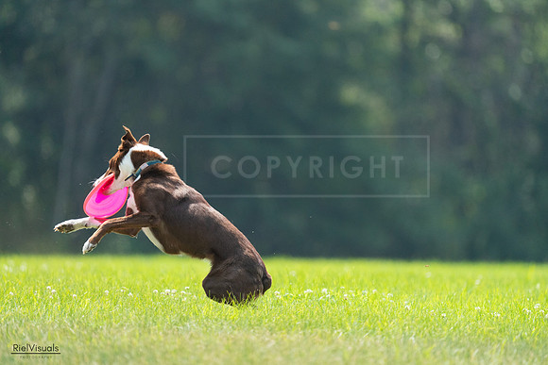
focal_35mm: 485
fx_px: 7384
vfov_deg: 2.8
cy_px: 182
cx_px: 274
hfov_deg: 4.3
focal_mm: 485
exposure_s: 1/4000
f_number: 6.3
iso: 3200
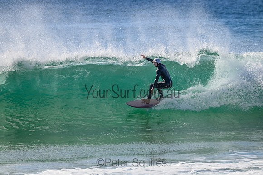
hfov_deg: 4.1
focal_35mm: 500
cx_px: 132
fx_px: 3653
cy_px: 88
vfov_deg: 2.8
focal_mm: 500
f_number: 11
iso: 1100
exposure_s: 1/1600
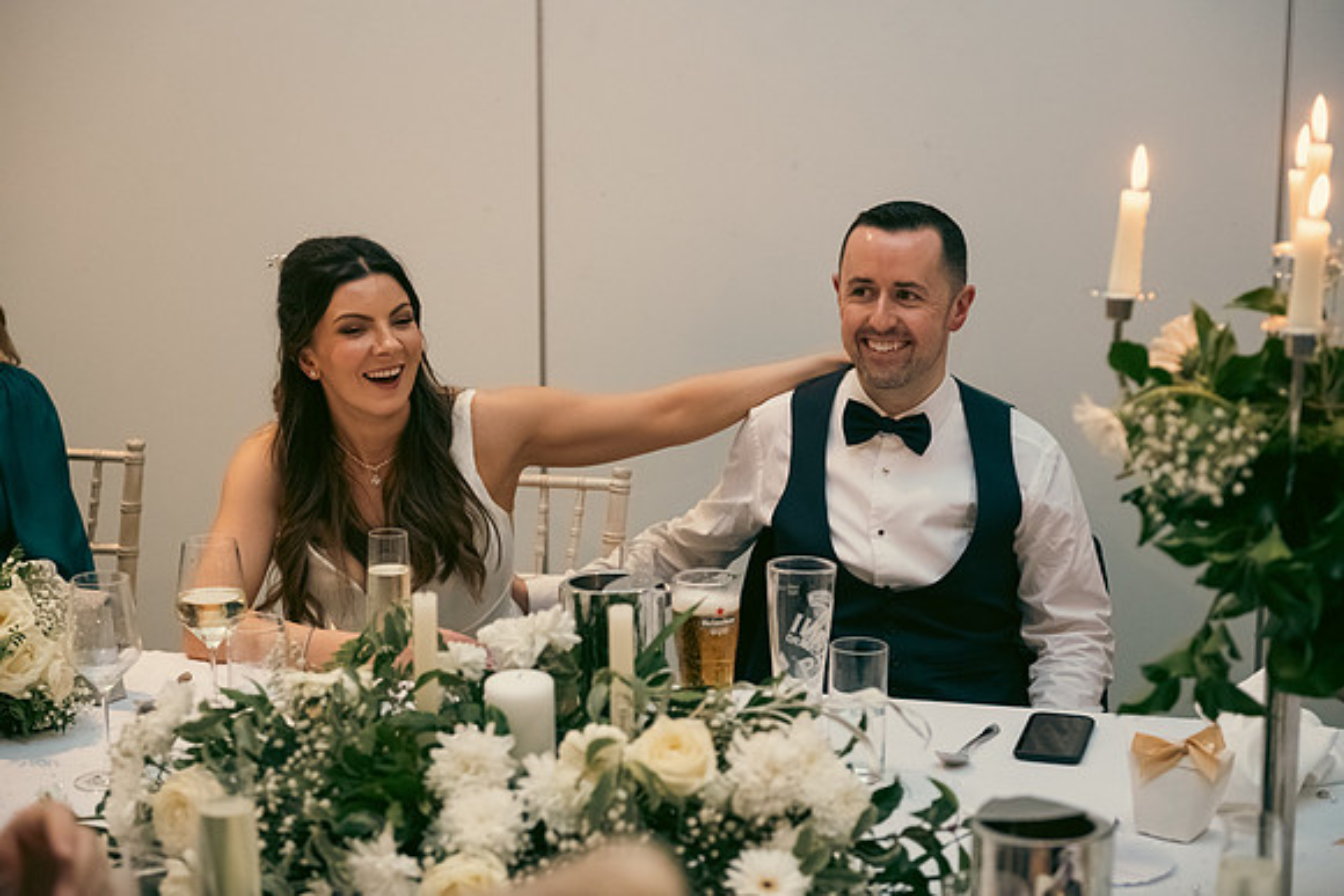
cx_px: 672
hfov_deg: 30.5
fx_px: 2464
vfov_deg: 20.6
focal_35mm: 66
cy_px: 448
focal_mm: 66
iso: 2000
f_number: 3.5
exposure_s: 1/160
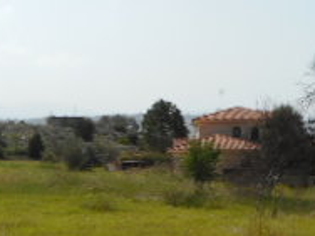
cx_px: 136
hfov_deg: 23.0
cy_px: 174
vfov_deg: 17.3
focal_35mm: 85
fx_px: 773
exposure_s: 1/1000
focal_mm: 4.5
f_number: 3.7
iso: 80
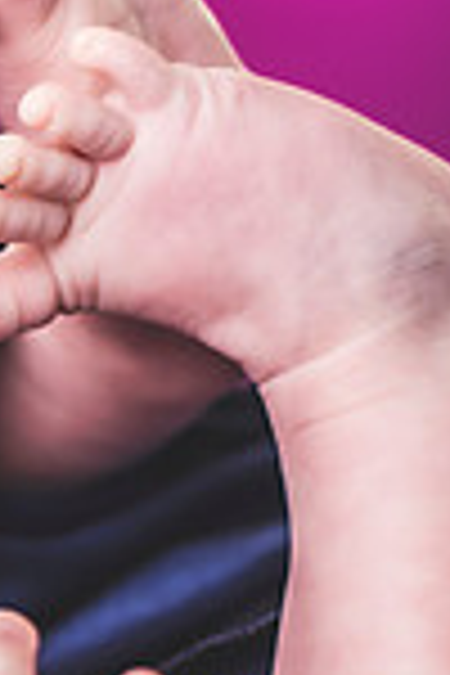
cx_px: -792
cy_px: 749
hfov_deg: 6.6
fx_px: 3637
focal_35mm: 194
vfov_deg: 10.5
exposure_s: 1/320
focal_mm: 50
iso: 320
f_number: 2.8
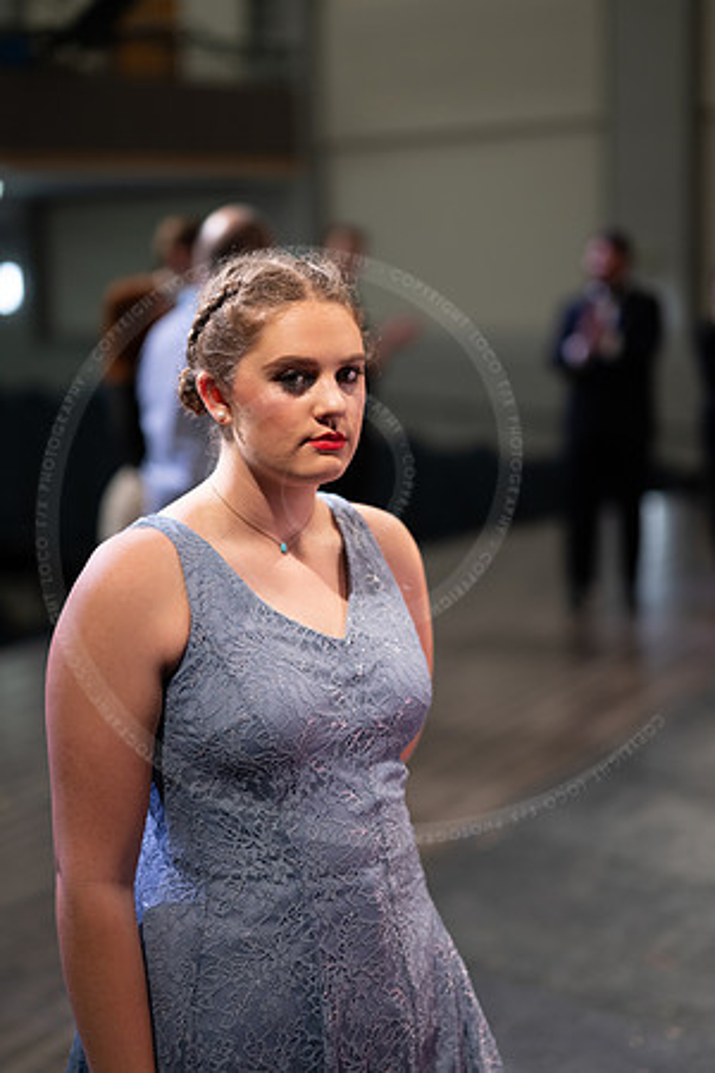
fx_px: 1489
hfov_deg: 27.0
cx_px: 358
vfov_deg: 39.6
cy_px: 536
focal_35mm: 50
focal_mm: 50
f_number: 1.4
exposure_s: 1/320
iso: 640
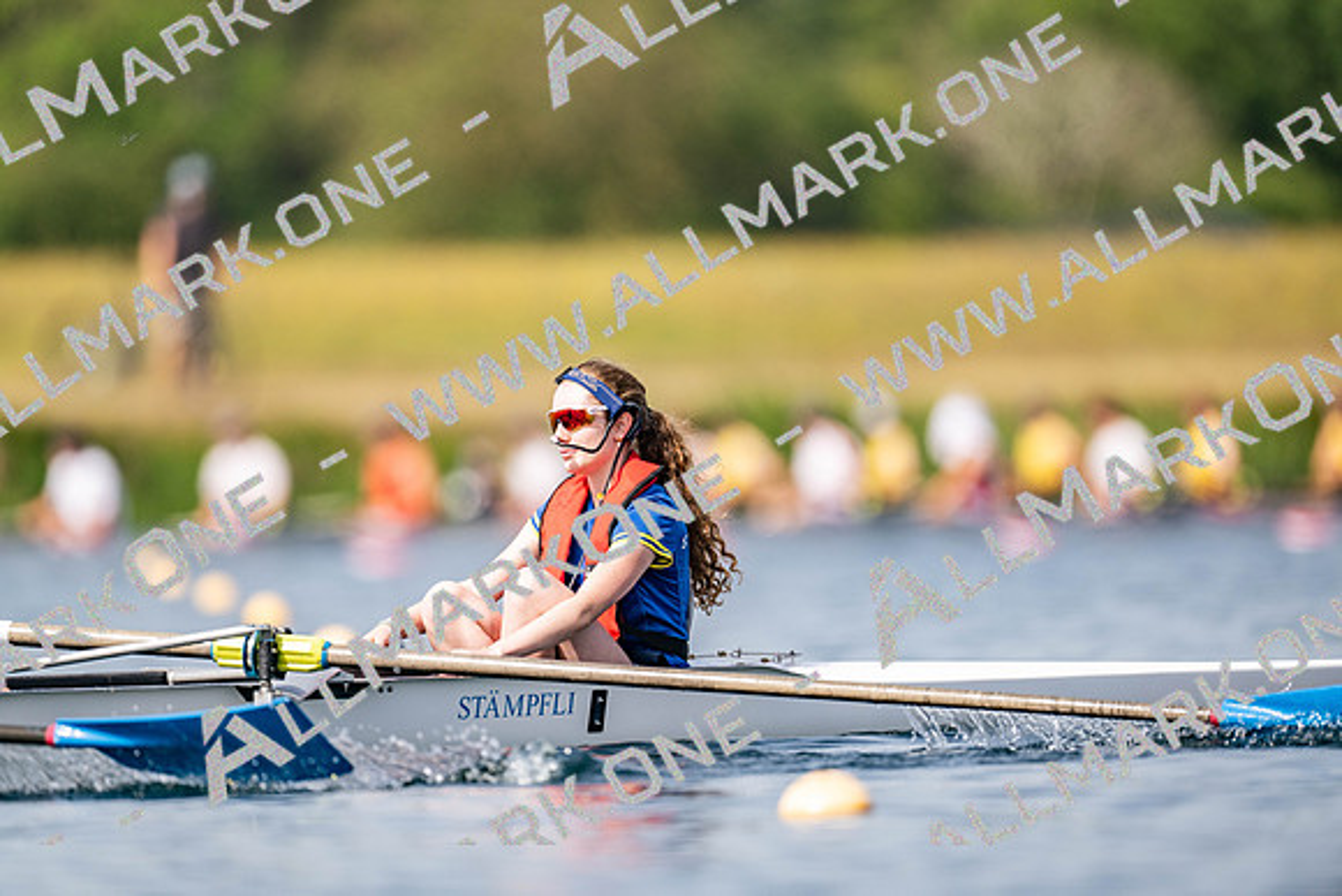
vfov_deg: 2.3
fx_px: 22371
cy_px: 448
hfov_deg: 3.4
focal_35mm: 600
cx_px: 671
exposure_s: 1/2500
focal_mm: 600
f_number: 4
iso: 160
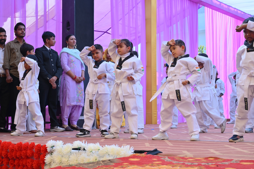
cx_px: 127
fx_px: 388
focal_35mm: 55
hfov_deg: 36.3
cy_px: 84
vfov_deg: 24.6
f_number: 7.1
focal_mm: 55
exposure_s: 1/200
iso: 125
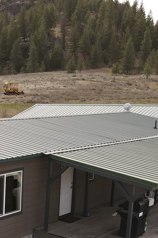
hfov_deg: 19.2
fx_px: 441
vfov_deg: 28.9
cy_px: 214
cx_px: -31
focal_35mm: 67
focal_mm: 4.5
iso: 100
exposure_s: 1/500
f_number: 2.8
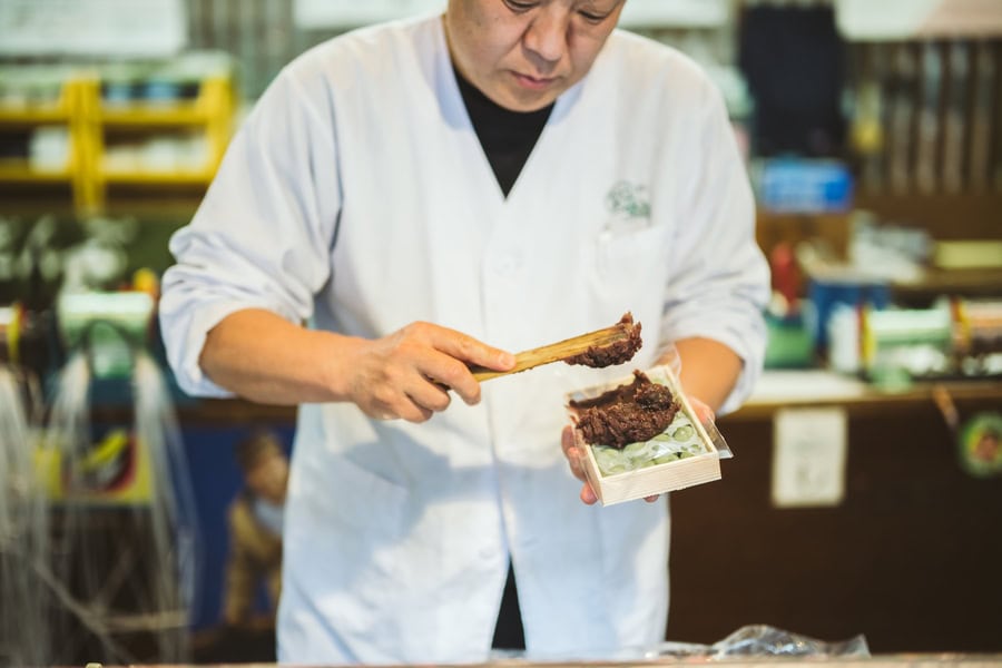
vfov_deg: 27.0
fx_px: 1392
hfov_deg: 39.6
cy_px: 334
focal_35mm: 50
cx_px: 501
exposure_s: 1/800
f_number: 1.2
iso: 400
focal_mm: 50
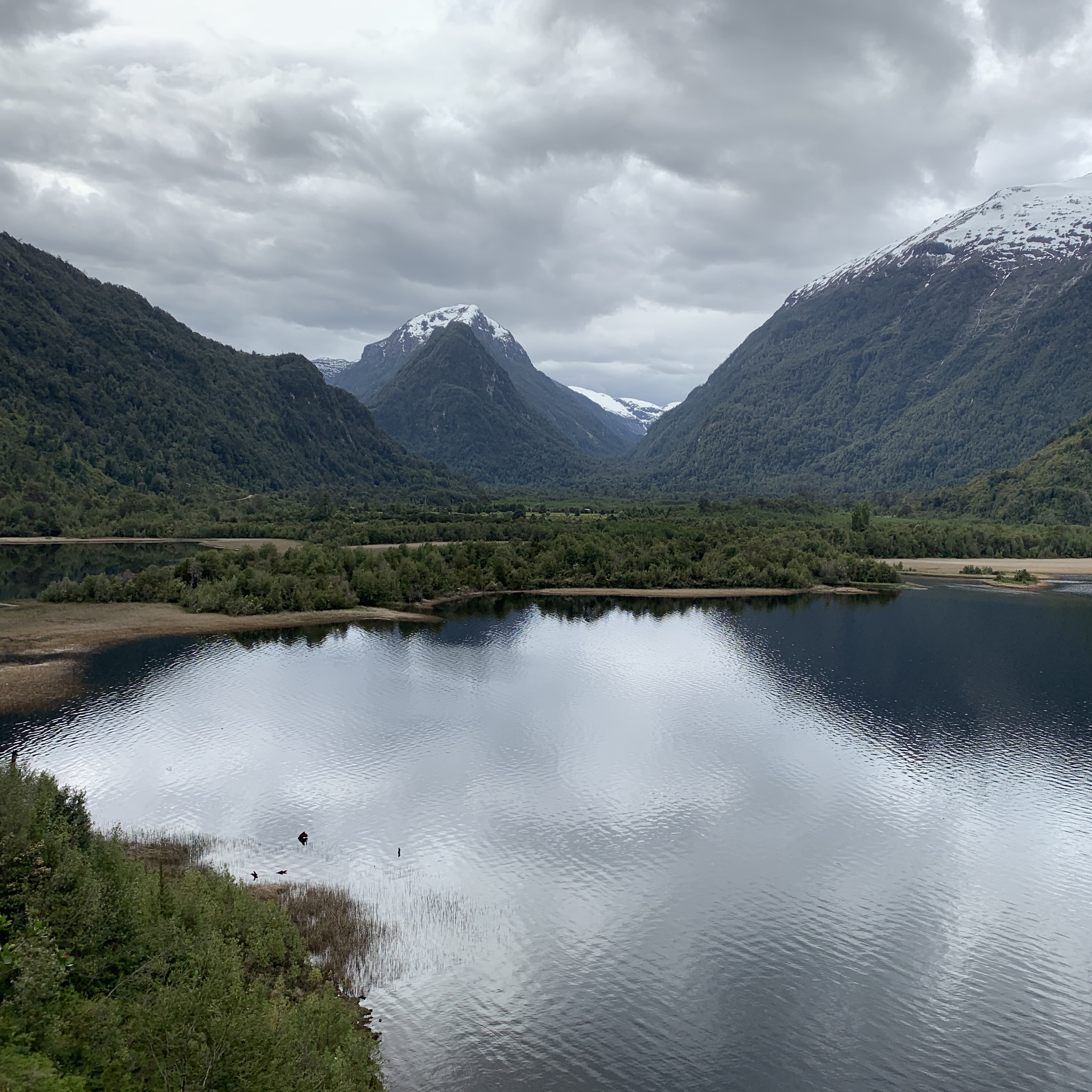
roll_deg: -1.0
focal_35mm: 31
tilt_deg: -1.4
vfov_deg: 52.5
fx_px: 1106
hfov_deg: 52.4
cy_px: 544
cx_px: 611
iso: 25
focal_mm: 4.25
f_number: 1.8
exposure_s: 1/1176
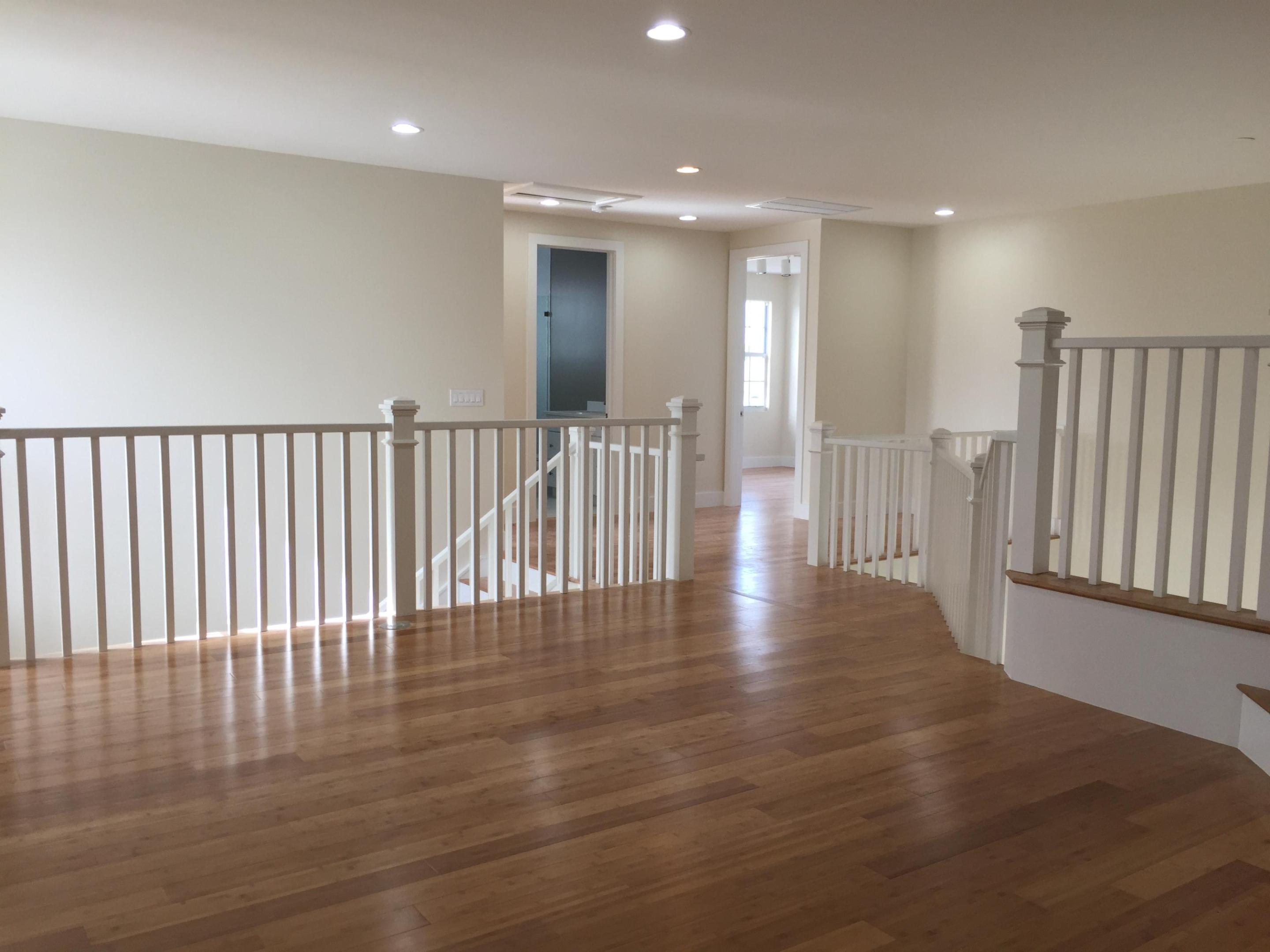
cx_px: 635
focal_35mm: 29
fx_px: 1064
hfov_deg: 61.7
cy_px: 476
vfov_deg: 48.2
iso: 40
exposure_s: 1/60
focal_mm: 4.15
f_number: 2.2
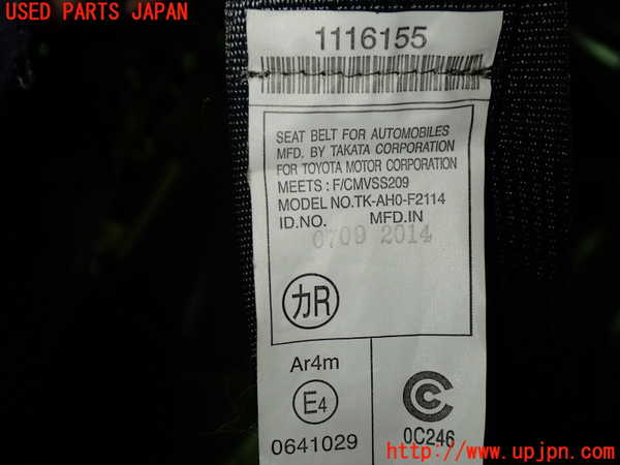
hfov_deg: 45.8
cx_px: 310
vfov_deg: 35.1
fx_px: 734
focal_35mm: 41
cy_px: 232
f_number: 2.8
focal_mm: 7.31
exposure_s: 1/80
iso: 200
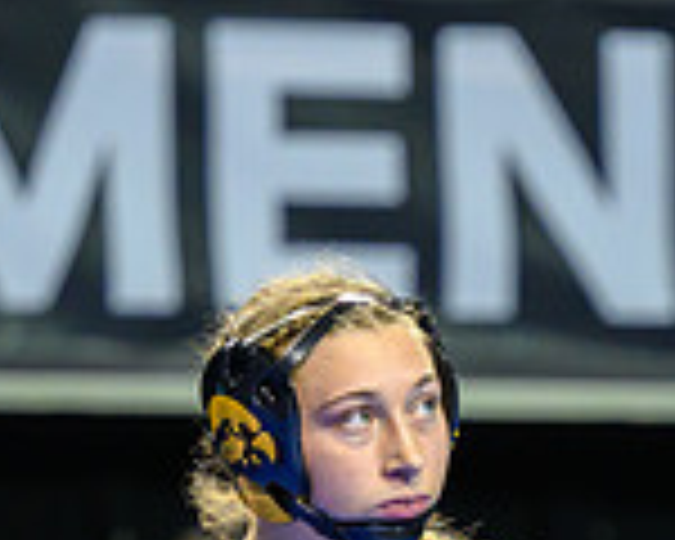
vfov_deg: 2.3
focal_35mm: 681
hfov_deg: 2.8
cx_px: 485
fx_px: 13605
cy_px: 723
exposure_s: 1/800
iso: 2500
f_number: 2.8
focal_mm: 130
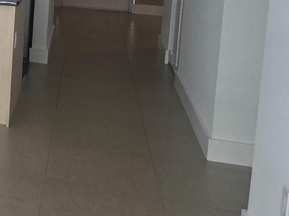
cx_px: -171
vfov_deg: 18.3
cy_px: -31
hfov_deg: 20.7
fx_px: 643
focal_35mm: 77
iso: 64
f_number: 1.8
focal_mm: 5.4
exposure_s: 1/180
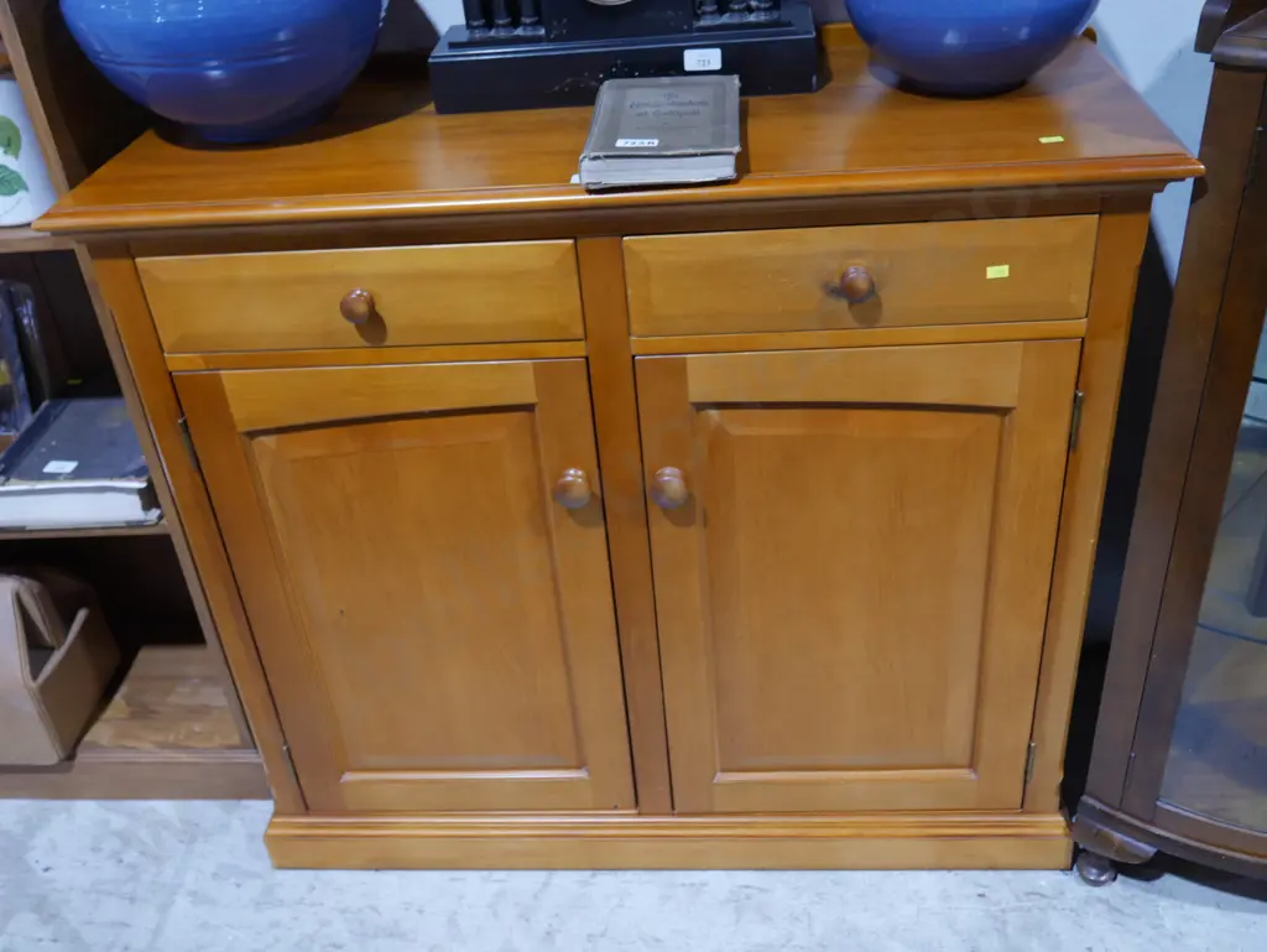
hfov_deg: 53.9
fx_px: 1245
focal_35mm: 34
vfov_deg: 41.8
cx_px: 634
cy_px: 476
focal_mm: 17
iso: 500
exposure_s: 1/60
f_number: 4
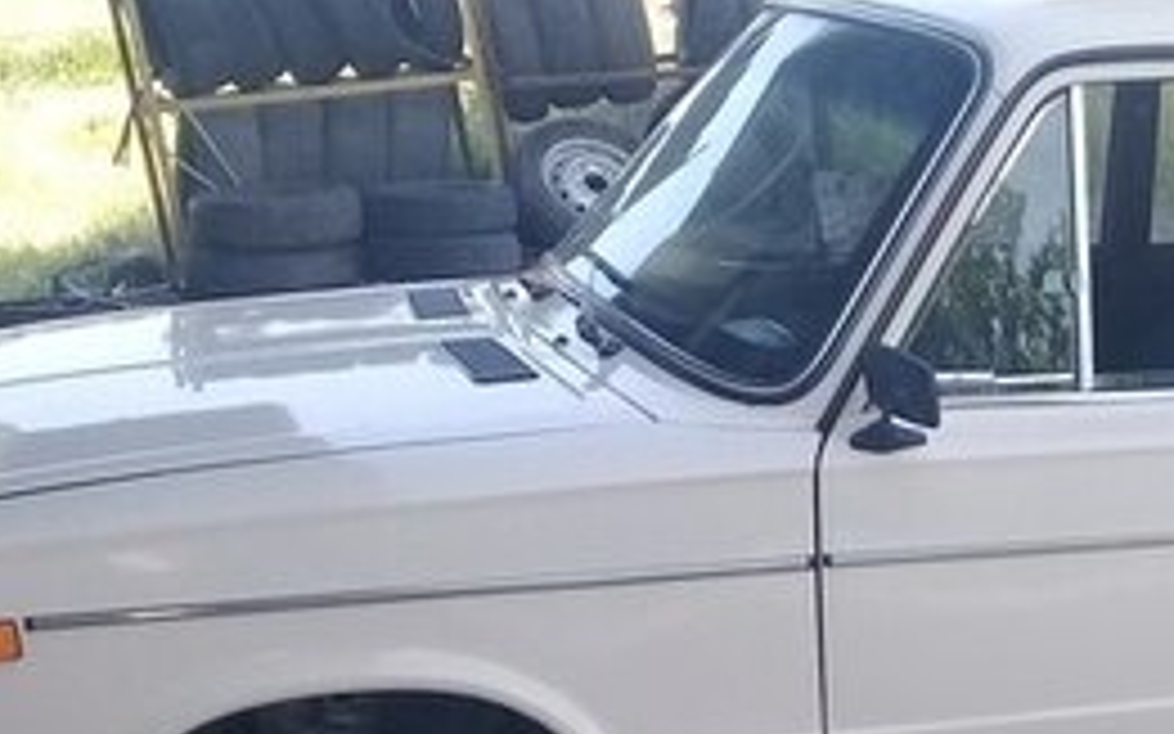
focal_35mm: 83
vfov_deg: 15.2
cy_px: 889
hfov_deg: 23.4
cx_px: 1304
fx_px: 2655
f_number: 2.2
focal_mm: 3.3
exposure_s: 1/217
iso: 50
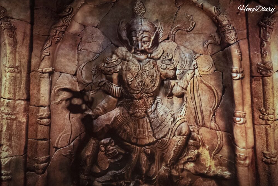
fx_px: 332
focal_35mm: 43
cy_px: 94
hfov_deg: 45.4
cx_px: 141
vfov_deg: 31.2
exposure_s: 1/50
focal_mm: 42
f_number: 5.6
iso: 12800
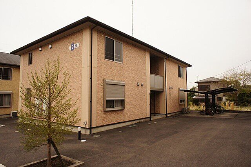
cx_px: 126
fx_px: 167
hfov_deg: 73.8
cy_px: 84
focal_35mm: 24
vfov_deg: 53.1
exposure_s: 1/800
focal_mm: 16
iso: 400
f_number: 7.1
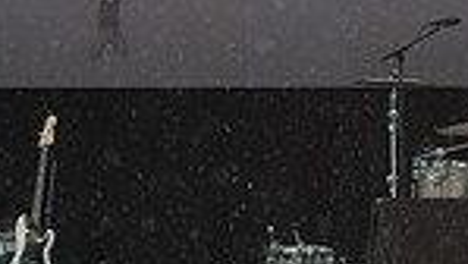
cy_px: 230
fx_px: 6034
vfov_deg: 2.5
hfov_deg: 4.4
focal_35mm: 486
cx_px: 640
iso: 2000
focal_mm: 105
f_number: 4.5
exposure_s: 1/640
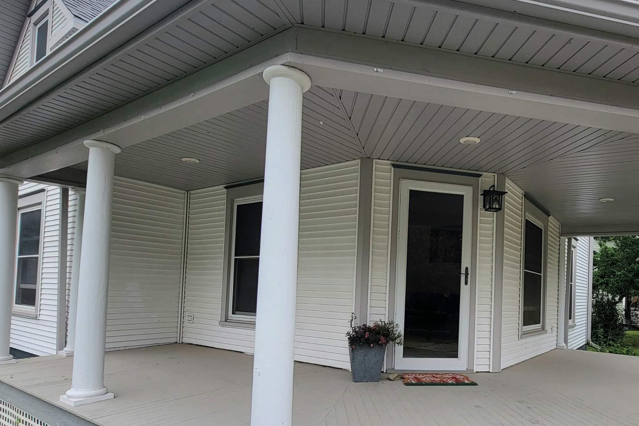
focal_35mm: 21
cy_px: 282
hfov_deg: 79.4
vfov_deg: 58.2
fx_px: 373
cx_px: 408
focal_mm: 2.2
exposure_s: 1/385
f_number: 2.2
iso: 50
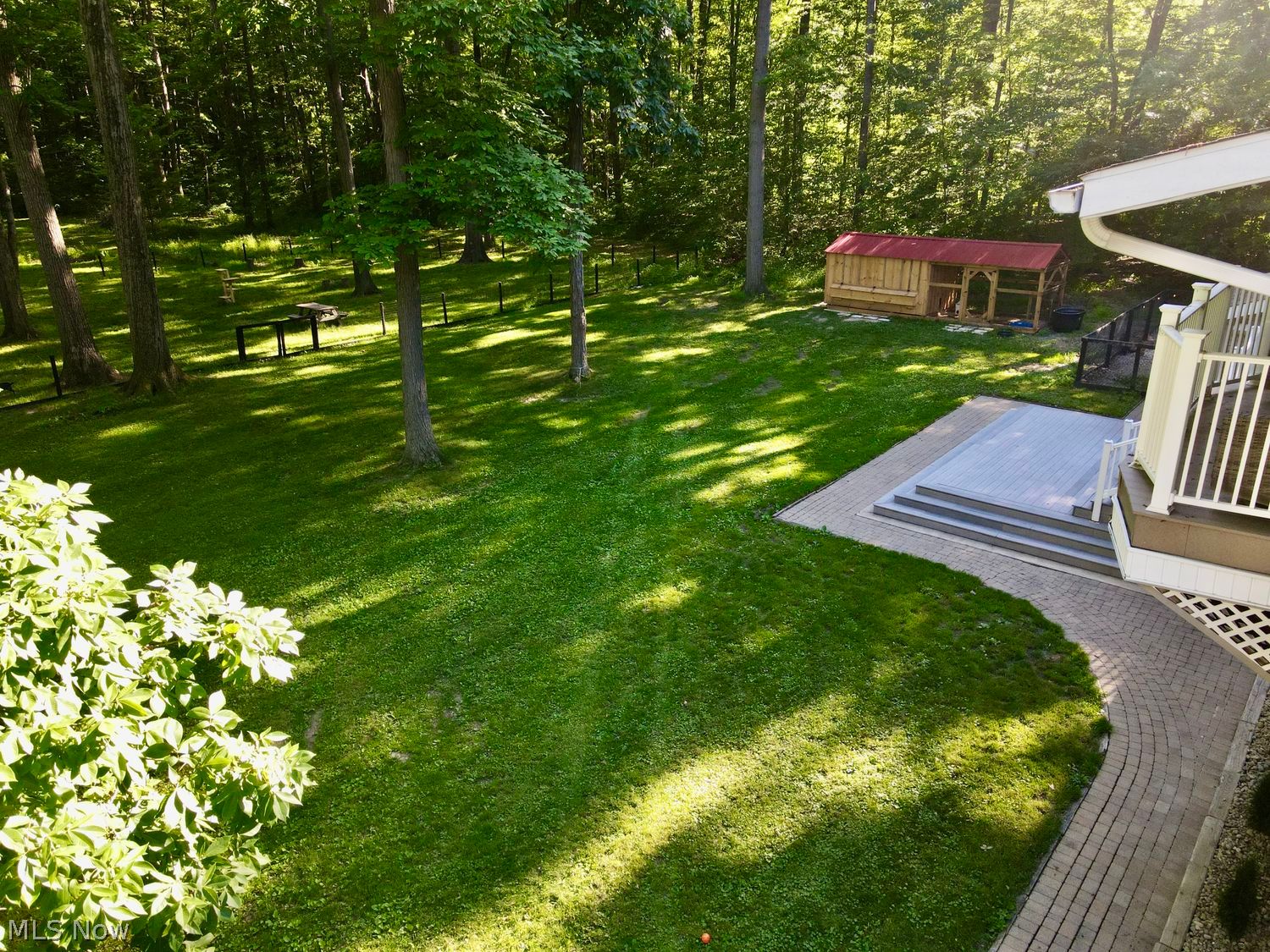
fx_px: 881
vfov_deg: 56.8
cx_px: 635
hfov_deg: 71.6
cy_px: 476
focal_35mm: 24
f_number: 2.8
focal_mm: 4.5
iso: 420
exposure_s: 1/12.5
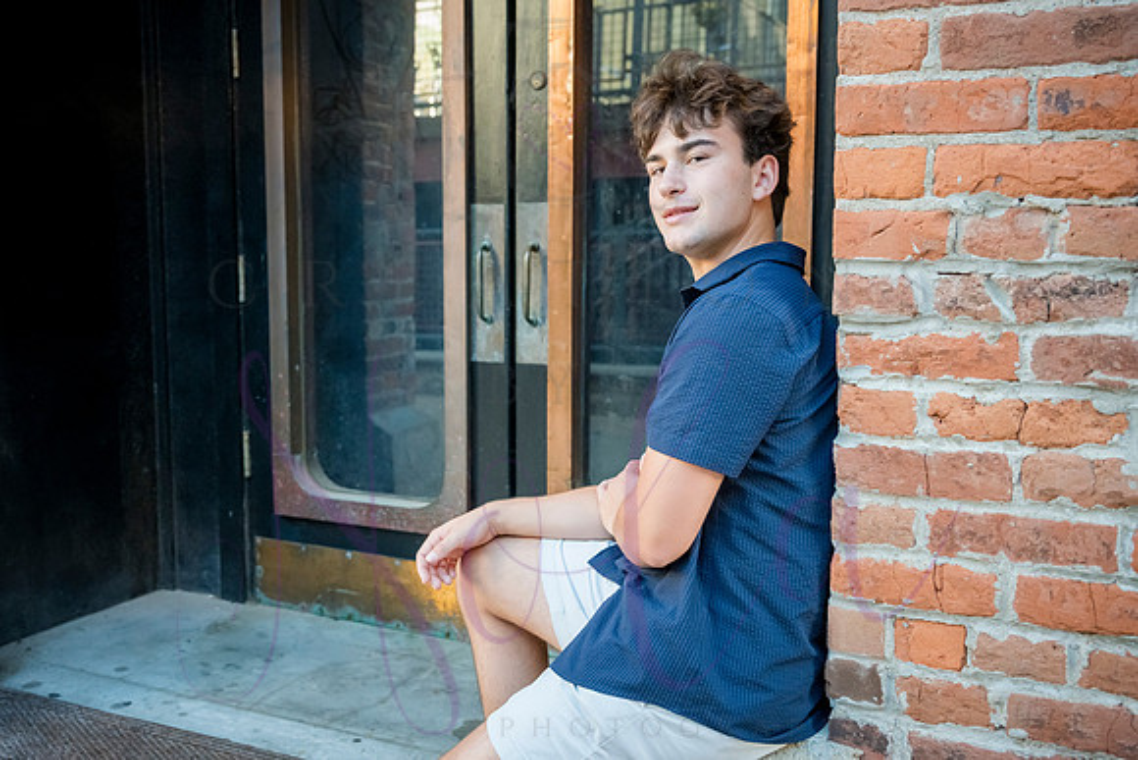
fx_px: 1145
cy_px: 380
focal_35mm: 36
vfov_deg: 36.7
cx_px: 569
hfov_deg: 52.9
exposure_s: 1/640
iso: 2200
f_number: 4
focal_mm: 36
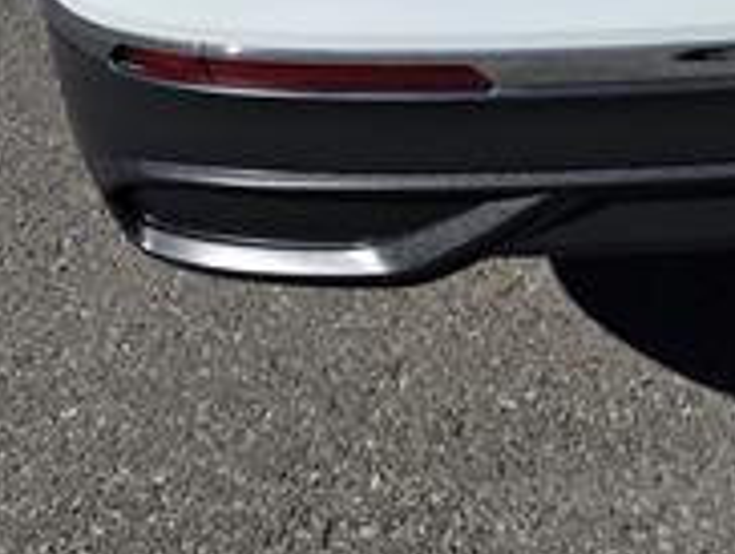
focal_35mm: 101
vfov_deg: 13.1
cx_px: 1082
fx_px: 2147
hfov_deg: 17.6
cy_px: -485
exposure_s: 1/7944
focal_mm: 6.3
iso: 64
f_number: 1.7
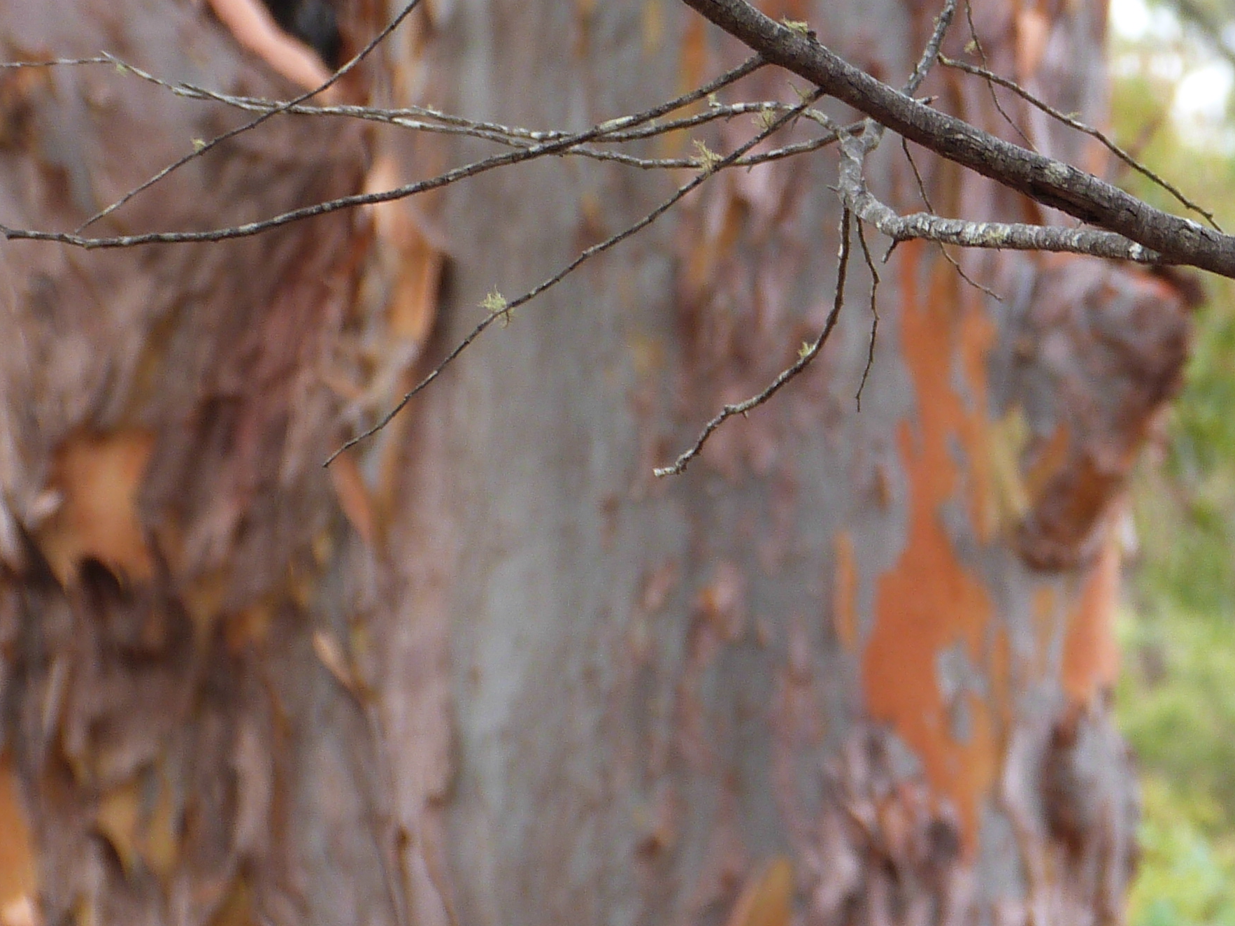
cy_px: 148
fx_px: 15838
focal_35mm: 444
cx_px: 1066
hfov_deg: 4.5
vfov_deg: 3.3
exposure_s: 1/80
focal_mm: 35.3
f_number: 3.8
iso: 100
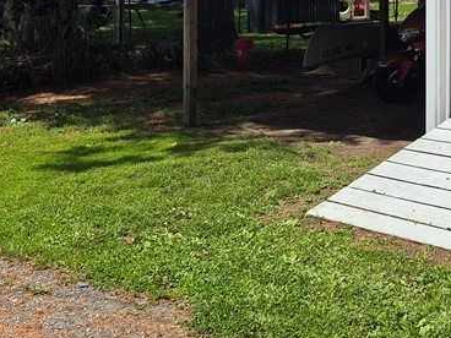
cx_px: 544
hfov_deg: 26.8
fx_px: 834
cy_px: -49
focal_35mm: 64
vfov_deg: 21.5
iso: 80
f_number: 1.8
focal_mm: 5.4
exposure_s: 1/4864
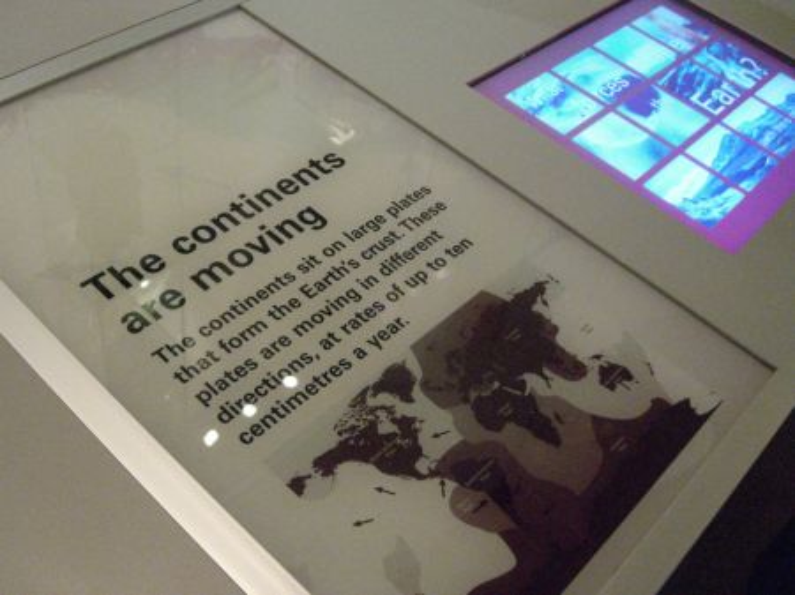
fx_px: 872
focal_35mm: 38
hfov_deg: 49.0
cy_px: 298
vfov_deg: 37.7
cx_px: 398
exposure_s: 1/40
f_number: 2.8
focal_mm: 7.9
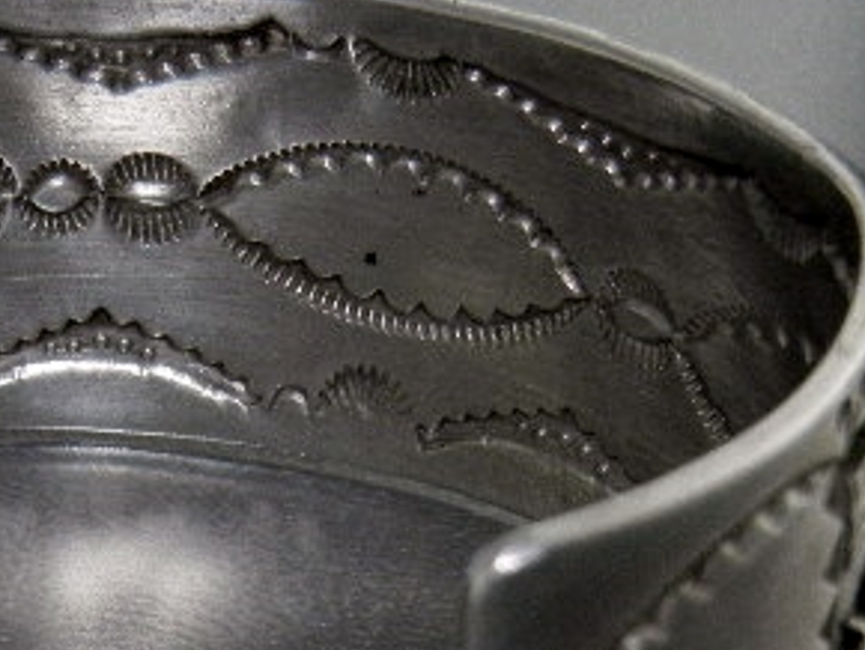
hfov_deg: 15.0
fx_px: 3251
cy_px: 575
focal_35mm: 130
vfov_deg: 11.4
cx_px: 86
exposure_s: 1/30
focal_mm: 10.6
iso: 800
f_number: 8
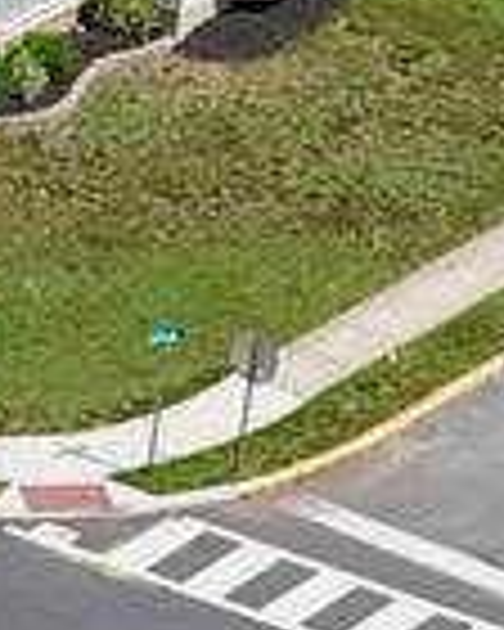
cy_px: 1008
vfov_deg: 3.8
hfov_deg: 3.0
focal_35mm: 500
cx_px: -1575
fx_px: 9323
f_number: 2.8
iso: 200
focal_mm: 19.35
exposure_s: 1/1600
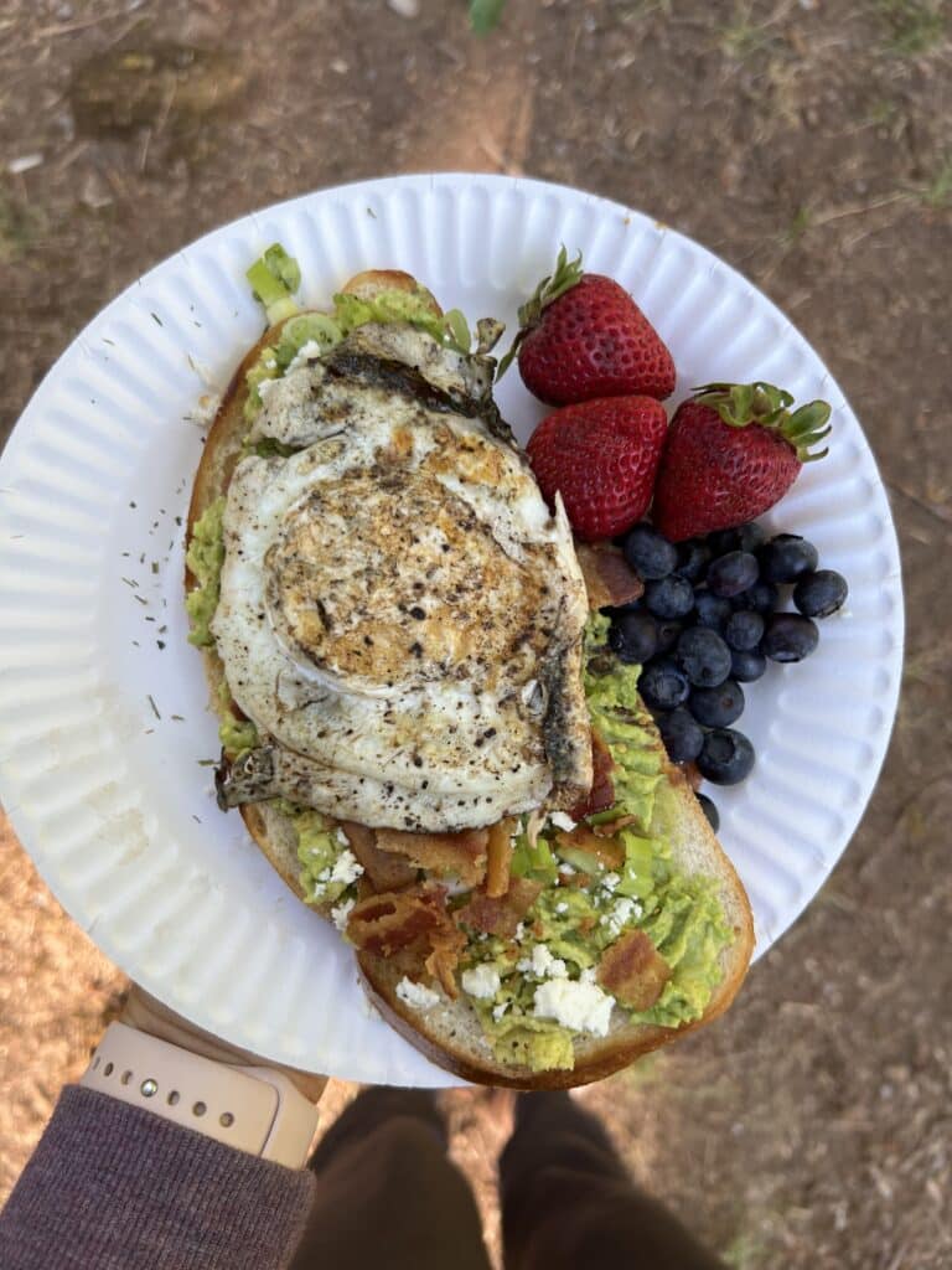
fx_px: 953
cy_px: 635
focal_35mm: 26
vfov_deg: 67.3
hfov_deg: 53.1
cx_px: 476
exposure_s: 1/121
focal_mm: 5.7
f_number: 1.5
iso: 40
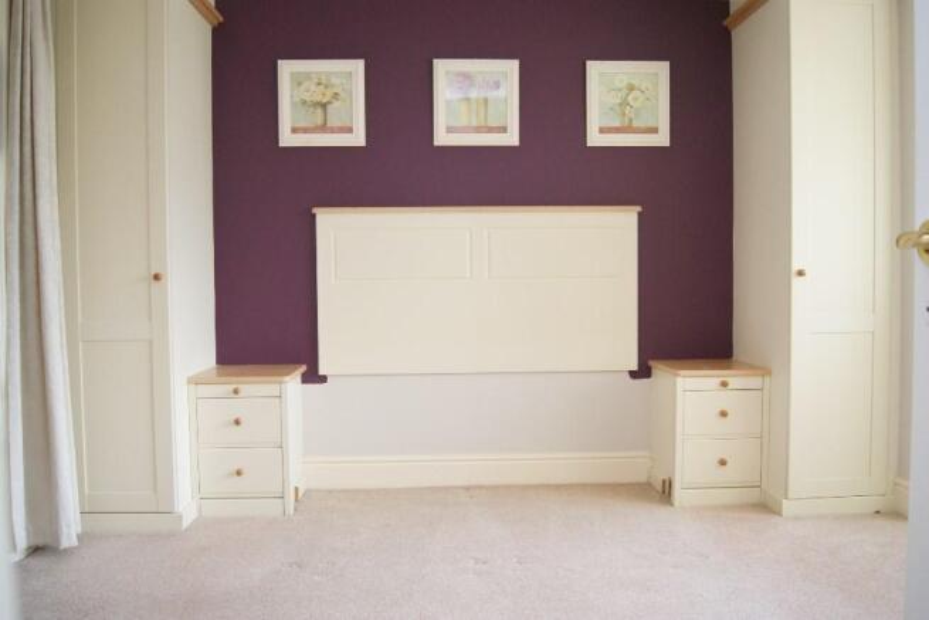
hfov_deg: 67.4
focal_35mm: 27
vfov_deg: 48.0
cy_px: 310
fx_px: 697
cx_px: 464
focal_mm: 18
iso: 400
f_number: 3.5
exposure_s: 1/60
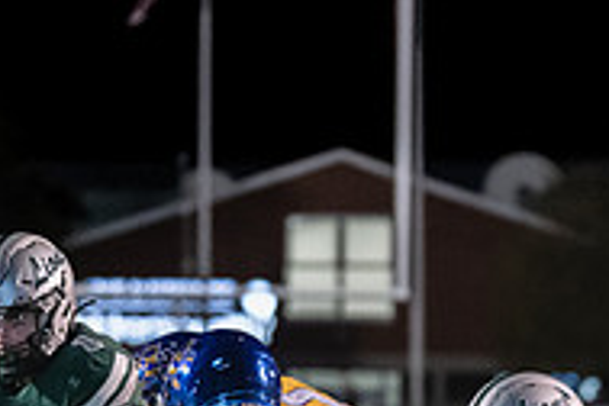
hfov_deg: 4.9
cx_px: 111
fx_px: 7071
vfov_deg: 3.3
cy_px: 550
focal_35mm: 418
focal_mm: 104
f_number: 2.8
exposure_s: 1/1000
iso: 4000
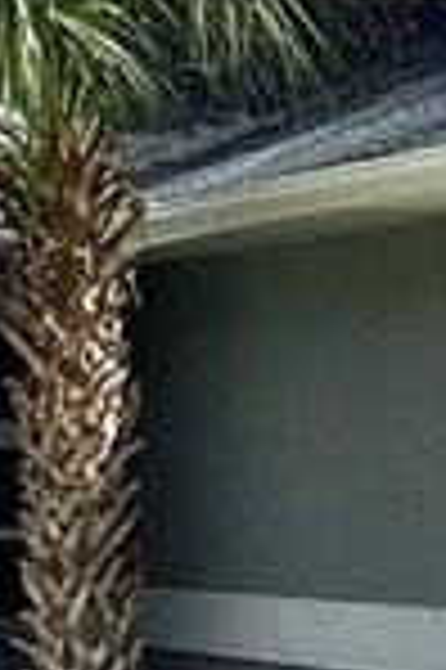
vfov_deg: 9.3
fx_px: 4135
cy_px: 94
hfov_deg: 6.2
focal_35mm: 222
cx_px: 207
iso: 25
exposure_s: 1/2331
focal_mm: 3.3
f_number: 2.4
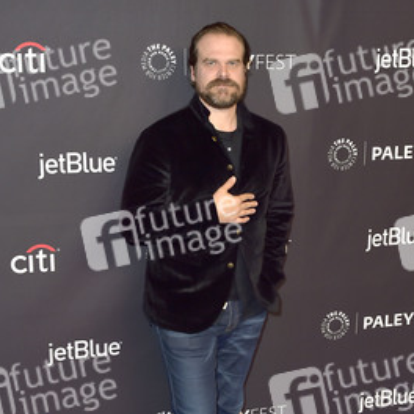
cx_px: 208
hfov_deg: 37.6
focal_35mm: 45
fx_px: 609
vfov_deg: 36.6
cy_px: 312
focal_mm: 35
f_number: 6.3
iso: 250
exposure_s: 1/250
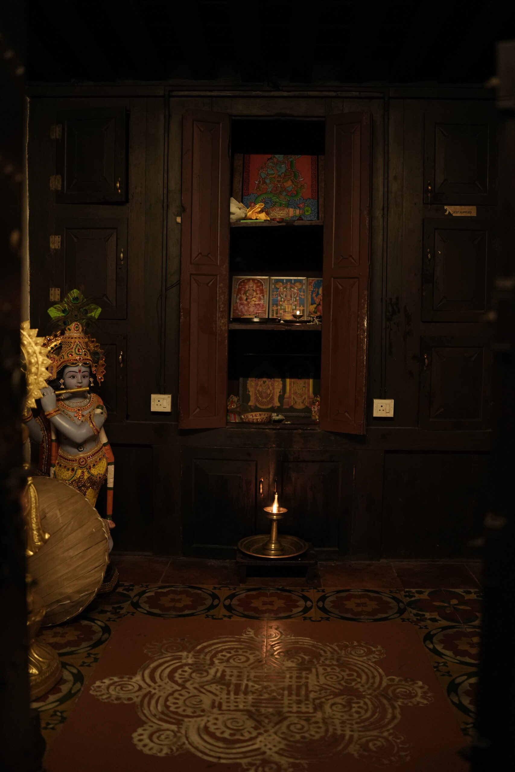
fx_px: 751
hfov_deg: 37.9
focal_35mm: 35
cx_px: 258
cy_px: 386
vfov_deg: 54.4
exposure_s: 1/160
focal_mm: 35
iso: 3200
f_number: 1.4
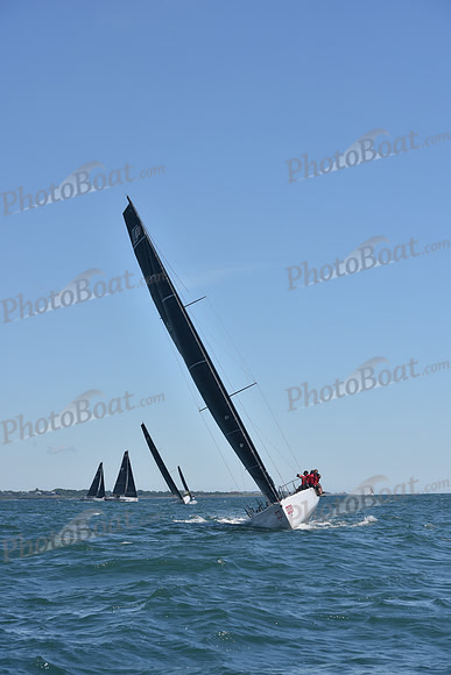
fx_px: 1315
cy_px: 338
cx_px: 226
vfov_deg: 28.8
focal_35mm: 70
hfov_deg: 19.5
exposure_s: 1/800
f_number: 8
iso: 320
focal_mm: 70
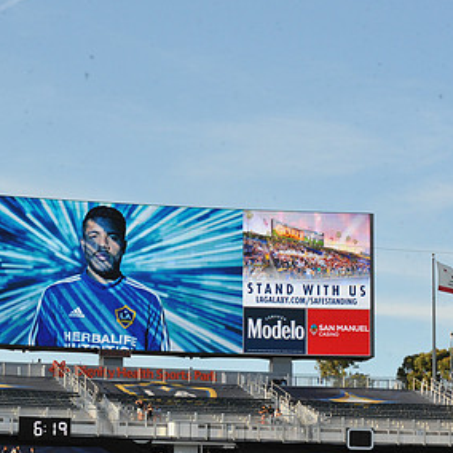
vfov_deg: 12.3
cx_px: 126
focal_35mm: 142
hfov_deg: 12.3
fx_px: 2102
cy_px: 279
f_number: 14
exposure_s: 1/800
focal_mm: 82
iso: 1600
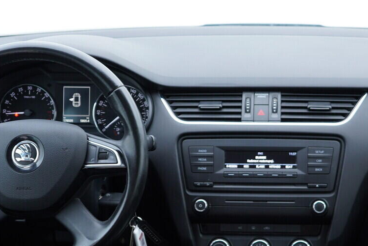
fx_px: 705
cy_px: 179
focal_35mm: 69
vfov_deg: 19.6
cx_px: 254
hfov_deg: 29.0
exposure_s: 1/40
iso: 200
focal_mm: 24
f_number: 2.8
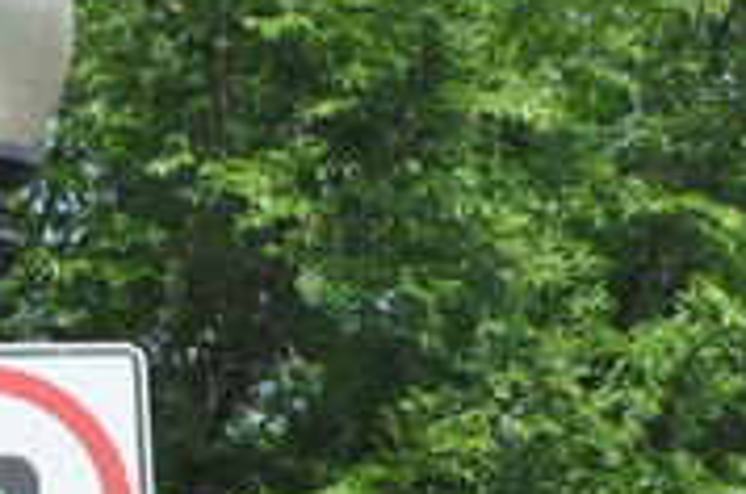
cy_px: 632
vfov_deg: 3.1
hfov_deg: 4.6
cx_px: -101
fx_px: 9225
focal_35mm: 446
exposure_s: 1/1000
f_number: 16
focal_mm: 80
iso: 2500
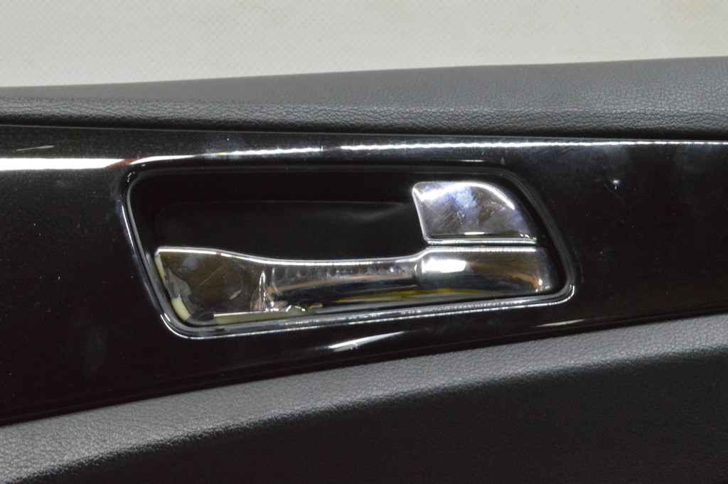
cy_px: 242
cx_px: 364
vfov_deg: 22.6
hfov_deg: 33.4
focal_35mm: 60
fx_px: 1212
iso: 6400
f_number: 20
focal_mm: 40
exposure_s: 1/15
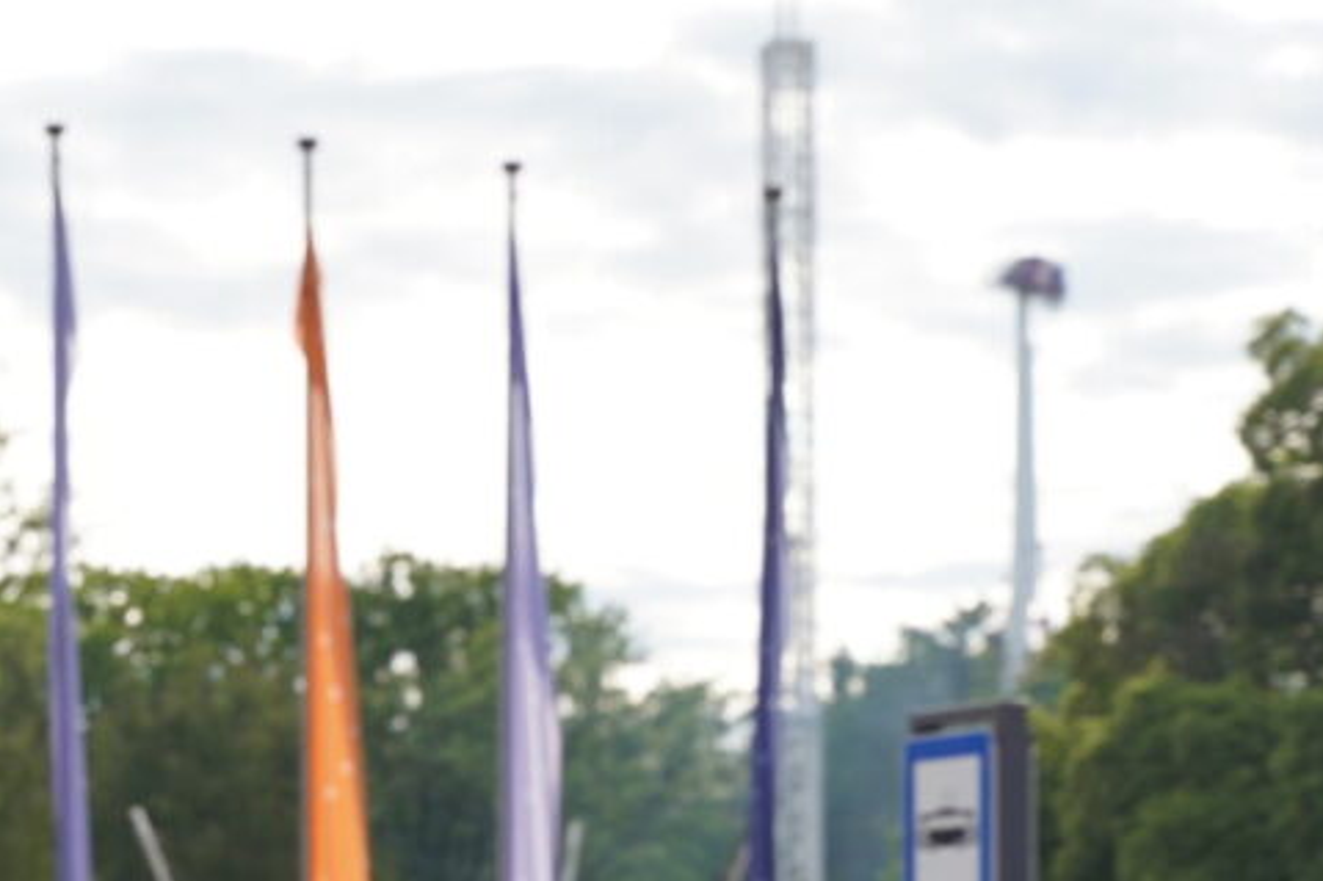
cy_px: 892
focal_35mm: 136
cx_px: -75
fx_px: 4996
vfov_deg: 10.0
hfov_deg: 14.8
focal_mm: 61
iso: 100
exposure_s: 1/500
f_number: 4.5
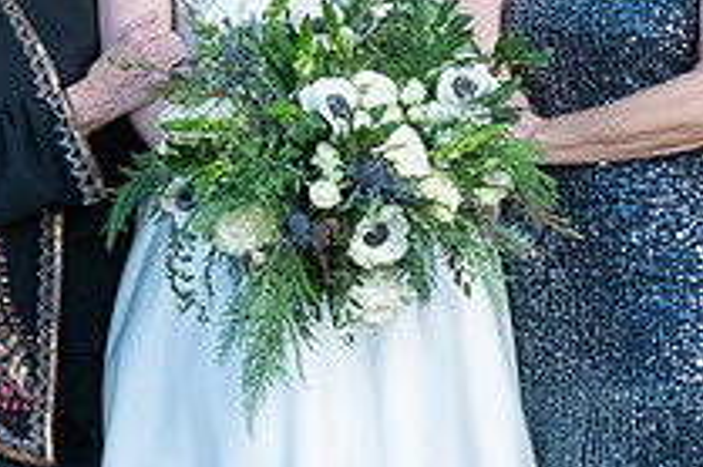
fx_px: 4156
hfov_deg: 9.7
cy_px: -91
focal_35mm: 213
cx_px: 226
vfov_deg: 6.4
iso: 4000
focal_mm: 70
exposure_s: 1/100
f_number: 4
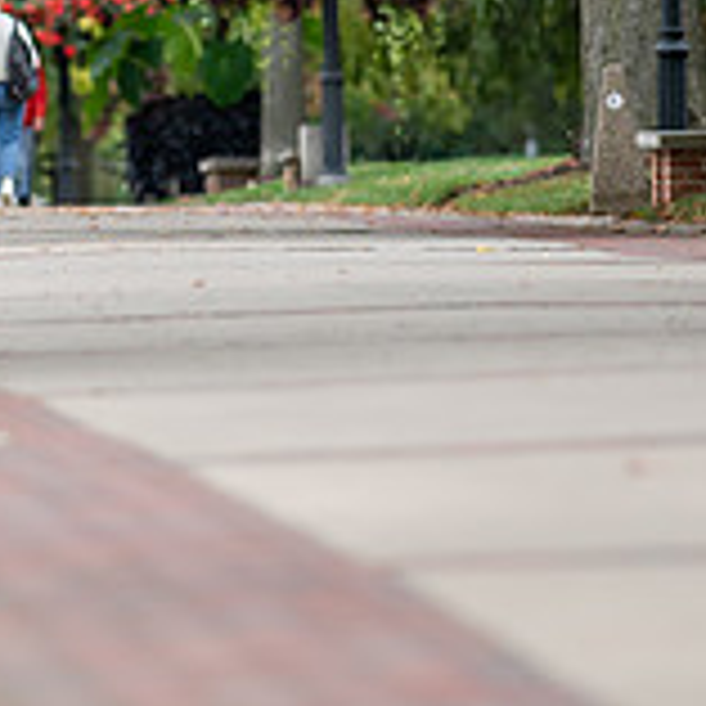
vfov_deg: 1.9
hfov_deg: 1.9
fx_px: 21690
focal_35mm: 940
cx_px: -198
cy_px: -74
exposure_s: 1/640
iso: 250
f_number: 3.5
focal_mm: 300
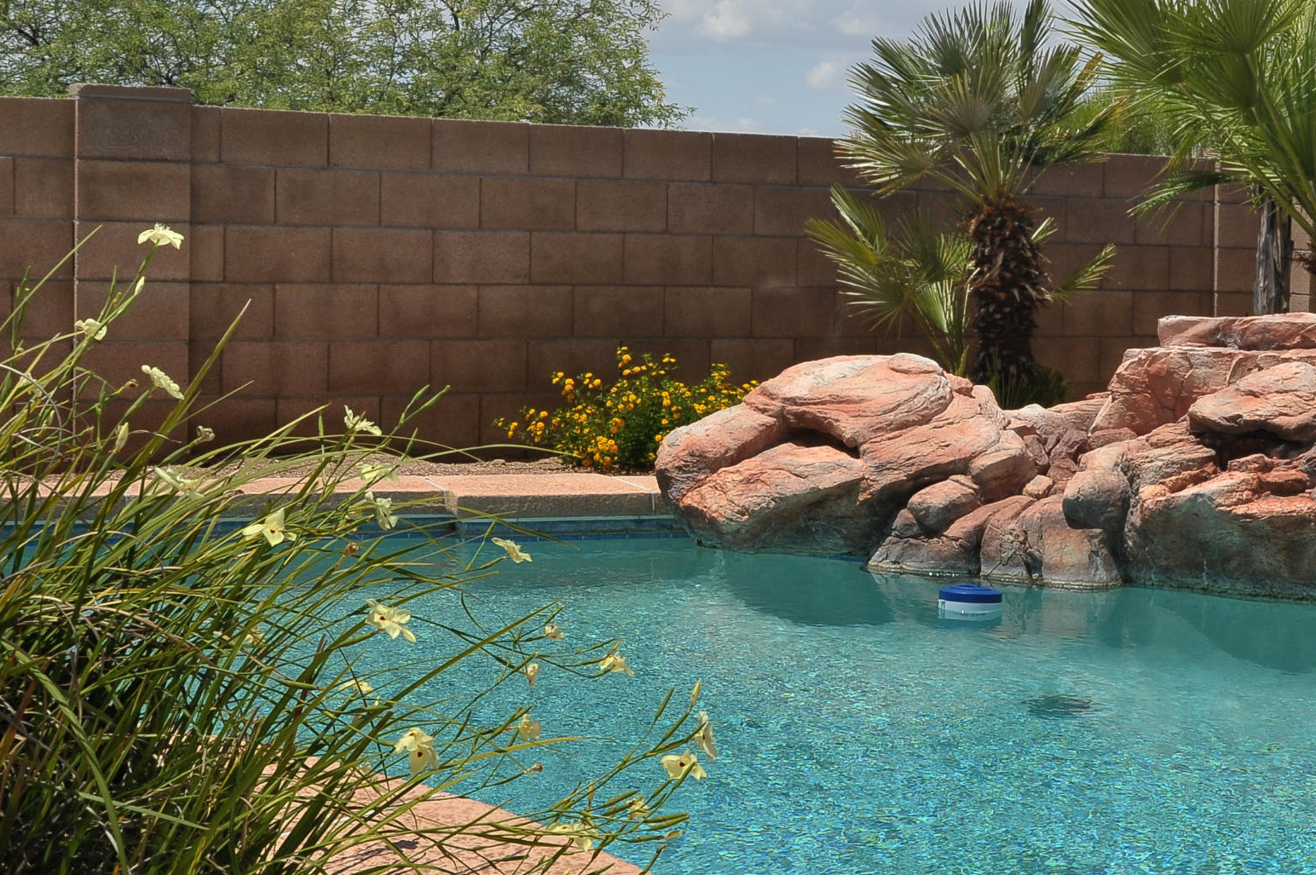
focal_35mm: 68
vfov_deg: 20.0
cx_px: 1070
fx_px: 2484
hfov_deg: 29.0
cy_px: 397
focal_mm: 35
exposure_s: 1/320
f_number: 14
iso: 250
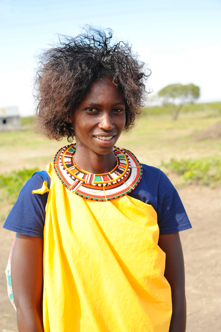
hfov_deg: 27.0
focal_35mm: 50
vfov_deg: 39.6
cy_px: 166
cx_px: 110
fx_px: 461
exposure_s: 1/400
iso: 200
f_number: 4.5
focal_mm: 50
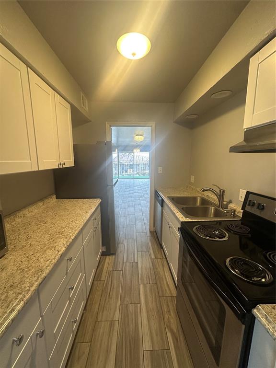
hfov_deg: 85.7
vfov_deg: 102.1
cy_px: 184
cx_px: 138
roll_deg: -0.5
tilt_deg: -8.9
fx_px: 149
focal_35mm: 14
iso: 160
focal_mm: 2.22
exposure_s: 1/120
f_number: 2.2
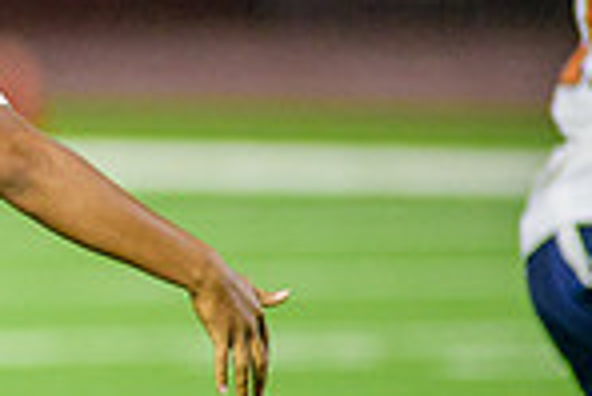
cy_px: 290
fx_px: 19341
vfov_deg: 1.2
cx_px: -448
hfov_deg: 1.8
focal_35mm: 1175
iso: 2000
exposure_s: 1/500
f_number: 2.8
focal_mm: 300
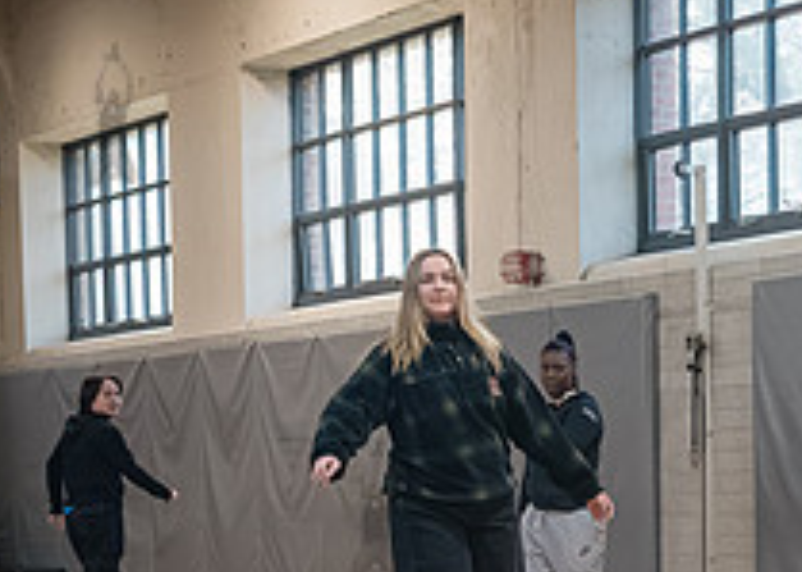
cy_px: 697
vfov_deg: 13.4
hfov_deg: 18.7
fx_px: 2367
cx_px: 817
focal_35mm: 104
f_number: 5.6
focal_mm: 35
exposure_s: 1/800
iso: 8000
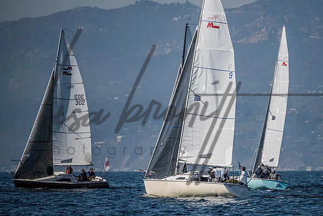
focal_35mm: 523
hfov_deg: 3.9
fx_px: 4697
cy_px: 114
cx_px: 204
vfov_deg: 2.6
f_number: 5.6
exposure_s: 1/5000
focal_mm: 400
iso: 400
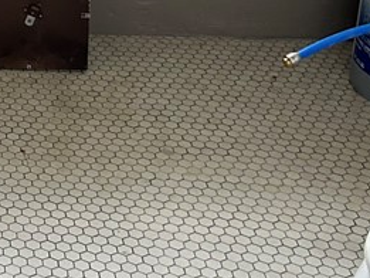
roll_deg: +2.8
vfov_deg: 13.9
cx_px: -177
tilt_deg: -19.4
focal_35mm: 102
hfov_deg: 17.4
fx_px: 1091
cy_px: -102
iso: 125
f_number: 1.5
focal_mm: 5.7
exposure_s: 1/92
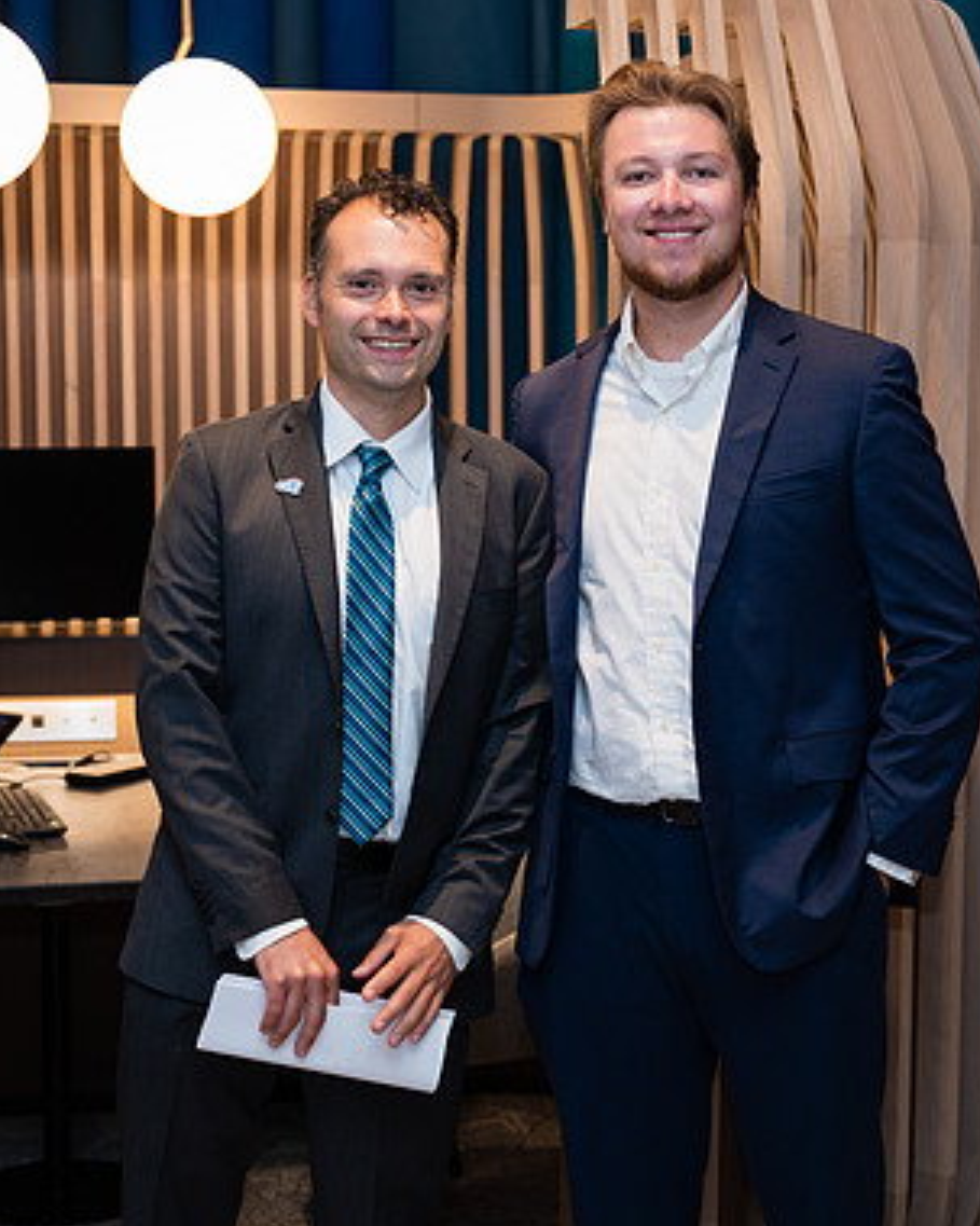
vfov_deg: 27.5
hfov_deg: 22.1
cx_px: 615
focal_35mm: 69
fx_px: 2503
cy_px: 615
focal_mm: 46
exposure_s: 1/160
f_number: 3.2
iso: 400
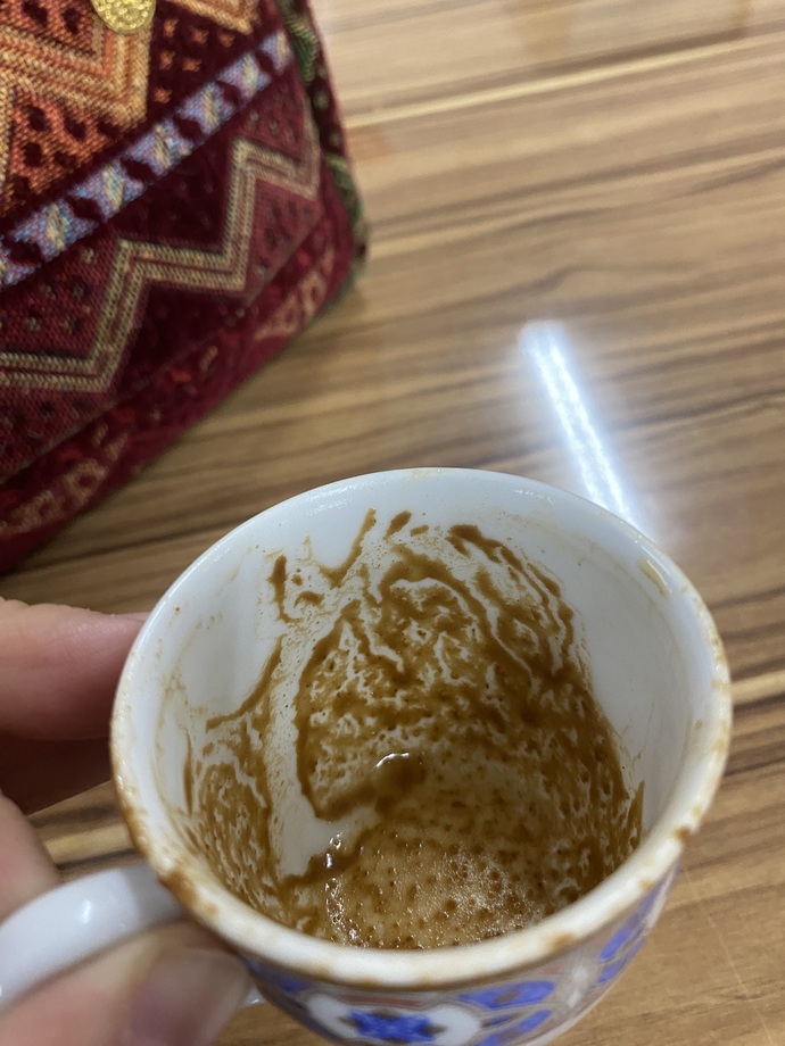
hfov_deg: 54.9
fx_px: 756
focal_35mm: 25
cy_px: 523
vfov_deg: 69.4
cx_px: 392
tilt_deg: -52.7
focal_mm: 4.25
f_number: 1.8
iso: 250
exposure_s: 1/50
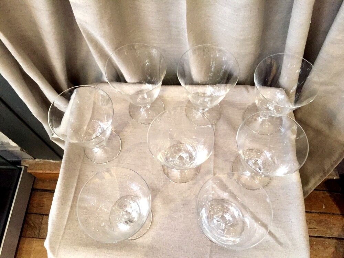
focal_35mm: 29
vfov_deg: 48.2
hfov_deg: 61.7
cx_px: 172
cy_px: 129
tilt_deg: -63.3
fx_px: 288
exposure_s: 1/25
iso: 250
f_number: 2.2
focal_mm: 4.15
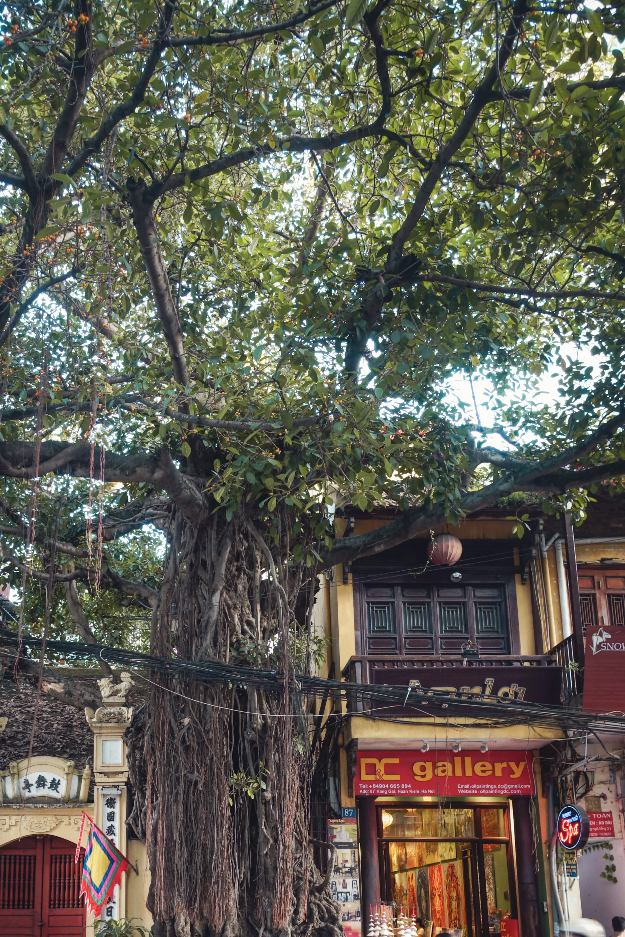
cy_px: 682
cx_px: 206
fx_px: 911
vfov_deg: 52.5
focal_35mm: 35
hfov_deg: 37.4
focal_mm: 8.8
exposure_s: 1/50
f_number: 2.8
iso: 125
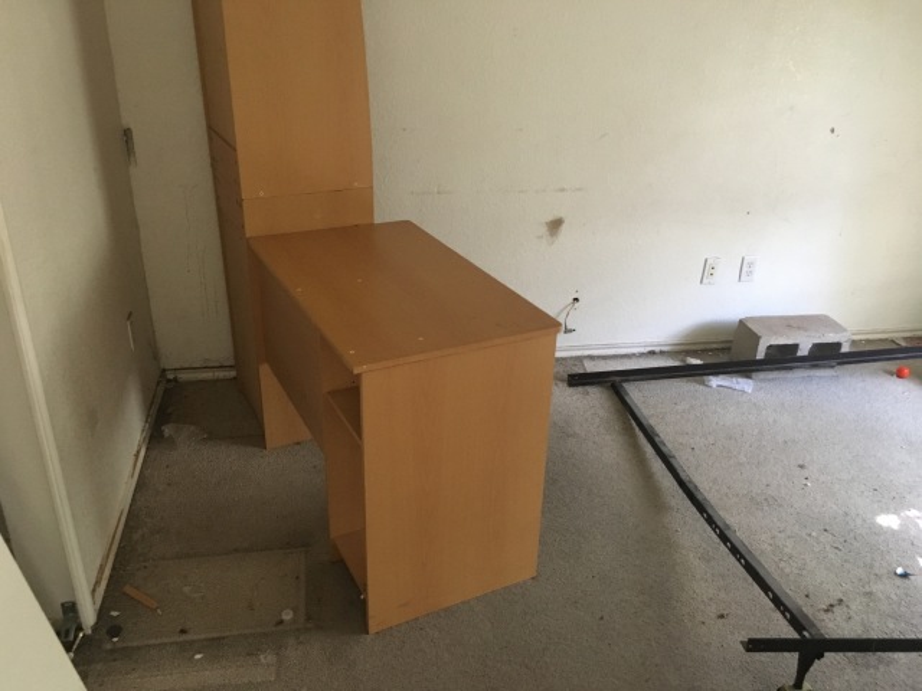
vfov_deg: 48.2
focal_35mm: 29
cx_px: 461
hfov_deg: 61.7
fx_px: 772
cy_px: 346
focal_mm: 4.15
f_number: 2.2
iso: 200
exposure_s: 1/15
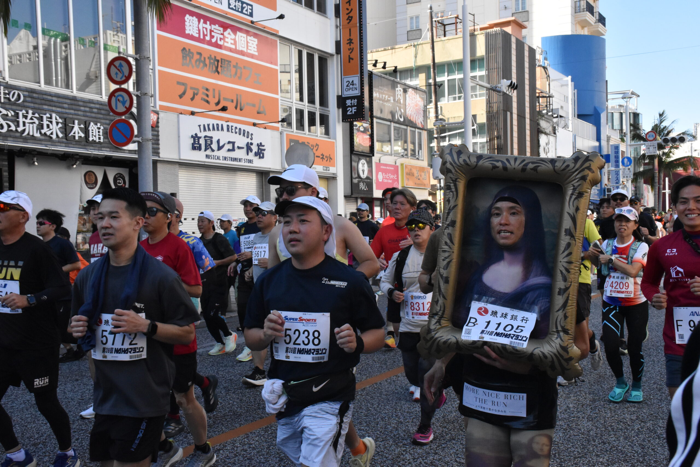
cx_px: 350
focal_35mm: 40
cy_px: 234
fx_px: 787
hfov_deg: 47.9
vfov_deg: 33.0
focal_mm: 27
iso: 2500
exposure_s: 1/800
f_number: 14
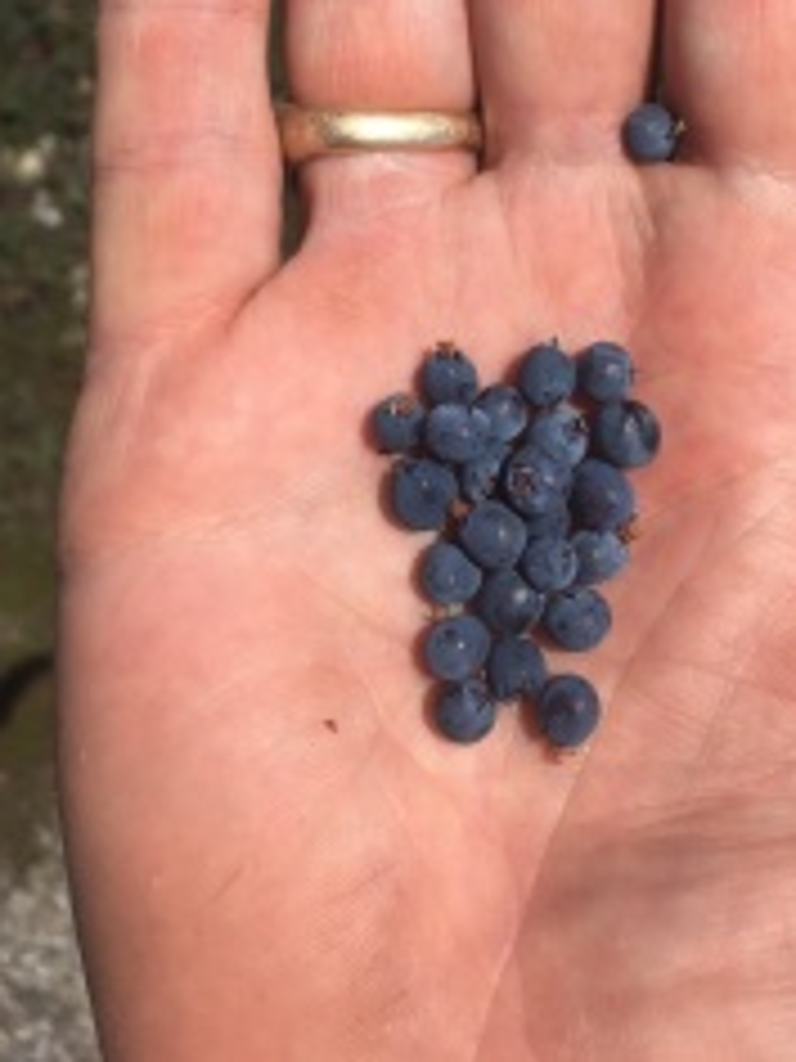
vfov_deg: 40.7
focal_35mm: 45
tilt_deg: -57.9
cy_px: 248
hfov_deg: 31.9
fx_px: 1380
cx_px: 526
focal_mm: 4.15
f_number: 2.2
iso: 25
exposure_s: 1/2564
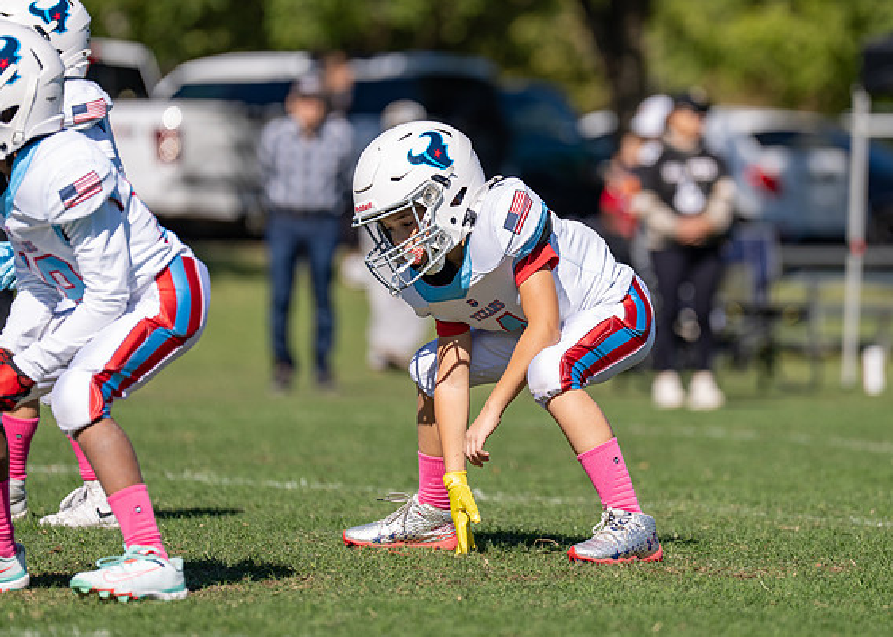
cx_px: 531
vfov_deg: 4.3
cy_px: 249
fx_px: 8544
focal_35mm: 337
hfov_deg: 6.0
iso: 100
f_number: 2.8
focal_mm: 200
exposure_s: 1/2500
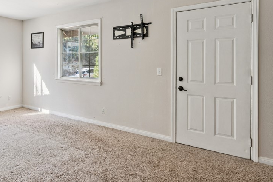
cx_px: 104
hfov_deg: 71.0
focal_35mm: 25
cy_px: 66
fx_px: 188
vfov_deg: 51.1
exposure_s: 1/2.5
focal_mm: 16.5
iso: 100
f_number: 13
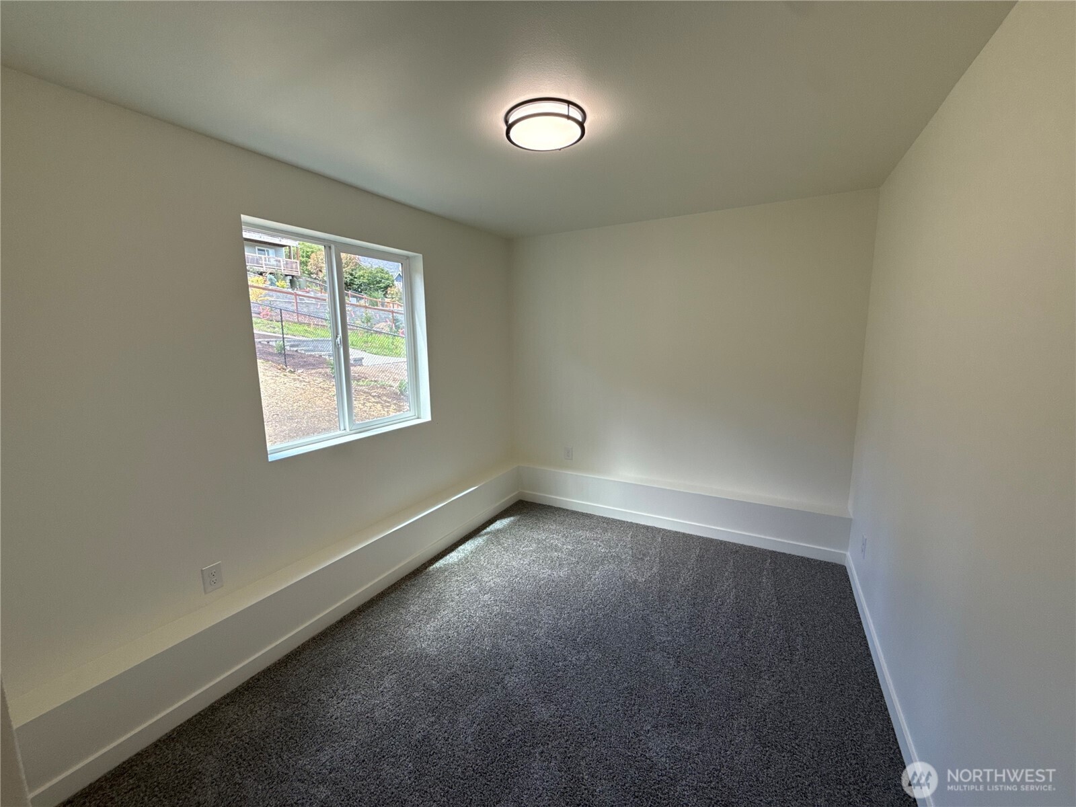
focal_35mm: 14
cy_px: 404
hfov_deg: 102.1
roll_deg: +1.0
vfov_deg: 85.7
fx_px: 435
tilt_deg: -8.6
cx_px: 538
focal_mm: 2.22
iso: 64
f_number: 2.2
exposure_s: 1/120
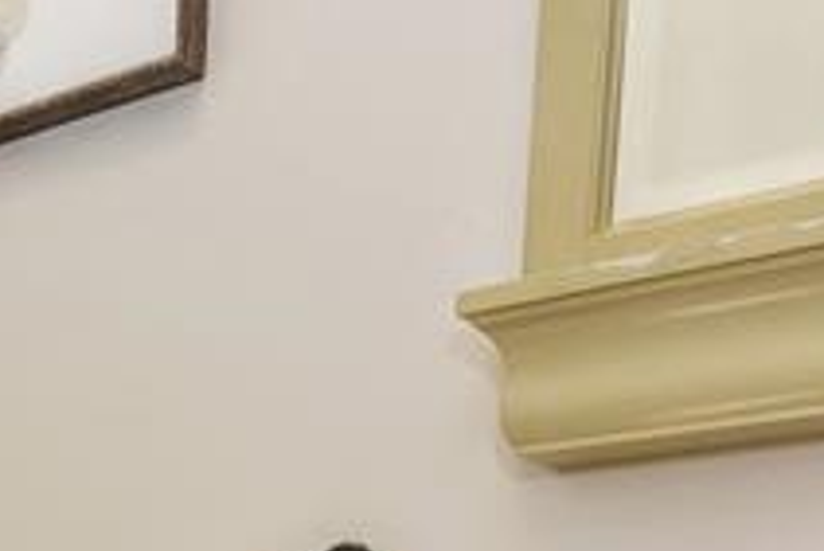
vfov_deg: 16.5
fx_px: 1557
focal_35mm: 68
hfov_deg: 24.7
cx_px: -316
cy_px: 1010
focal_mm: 14
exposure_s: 1/125
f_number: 5.6
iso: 400
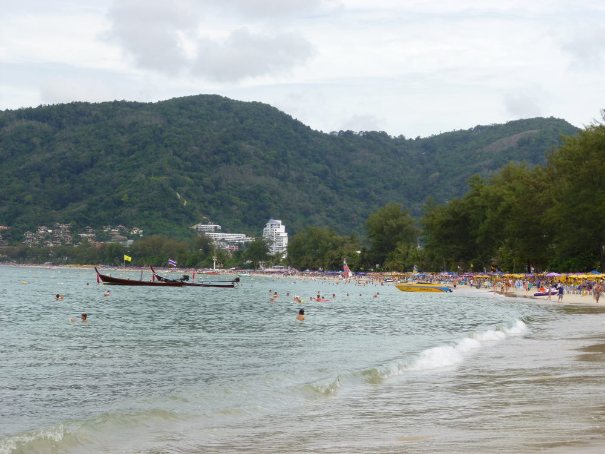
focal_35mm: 78
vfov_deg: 18.9
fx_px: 1363
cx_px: 302
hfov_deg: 25.0
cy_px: 227
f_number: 4.9
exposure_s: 1/400
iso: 100
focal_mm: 13.9
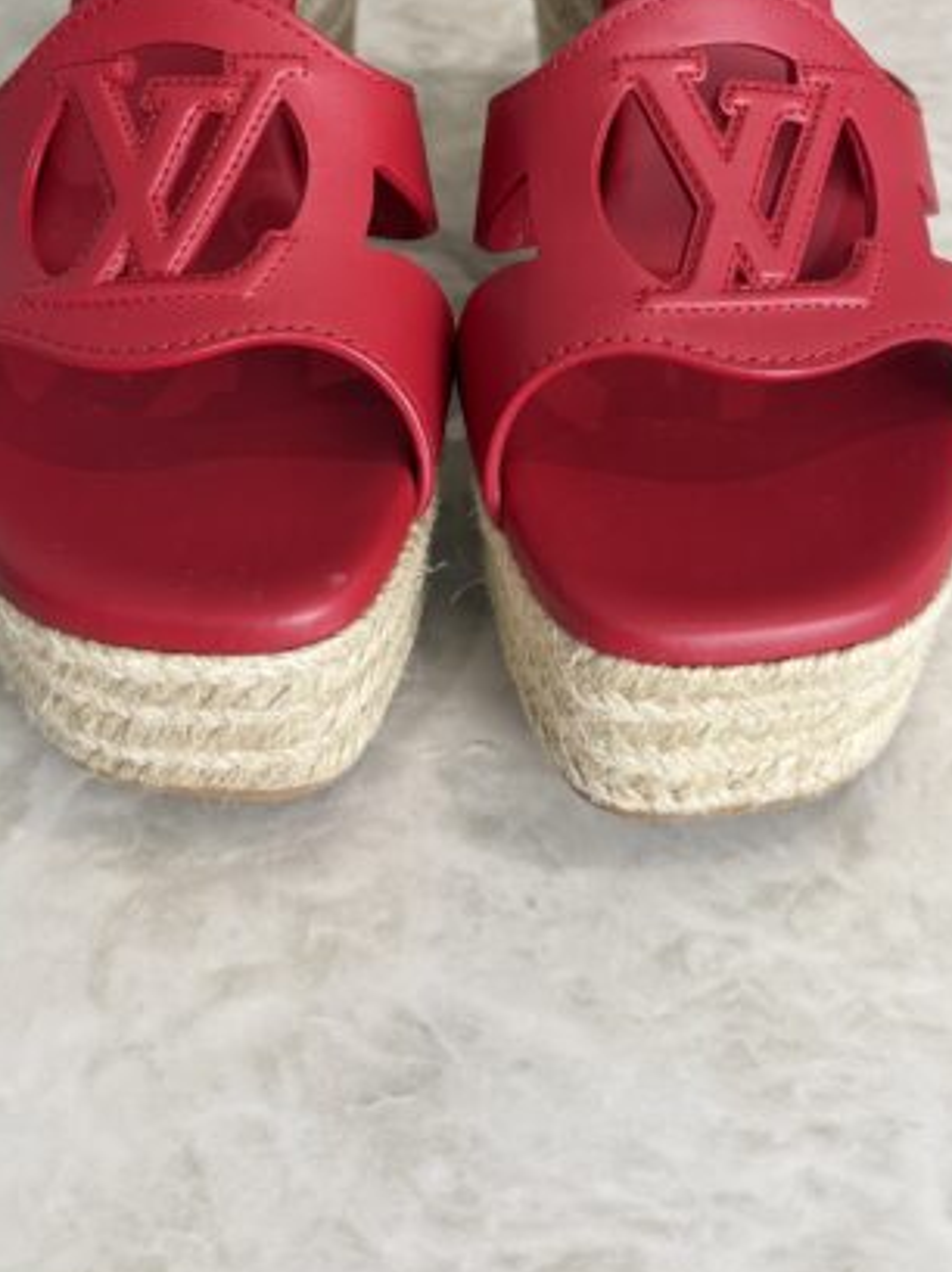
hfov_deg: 30.8
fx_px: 1726
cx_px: 429
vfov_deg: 38.2
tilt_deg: -31.5
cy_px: 168
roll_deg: +1.3
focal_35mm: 47
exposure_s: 1/120
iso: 160
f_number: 1.78
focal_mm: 6.76
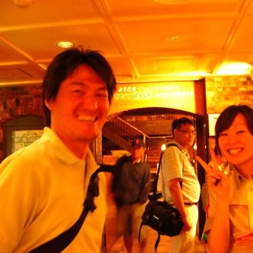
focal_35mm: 43
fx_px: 356
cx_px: 147
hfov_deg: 39.1
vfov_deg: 39.2
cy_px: 127
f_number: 2.8
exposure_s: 1/4
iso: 200
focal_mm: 6
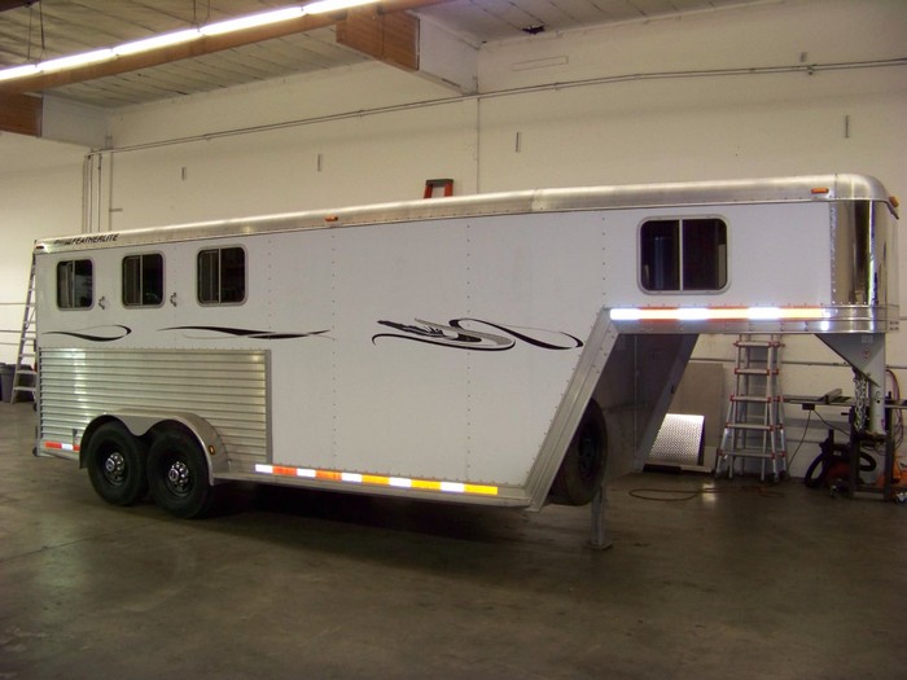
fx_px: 943
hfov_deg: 51.4
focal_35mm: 36
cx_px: 454
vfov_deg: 39.7
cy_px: 340
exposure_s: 1/30
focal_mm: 5.85
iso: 200
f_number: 2.8
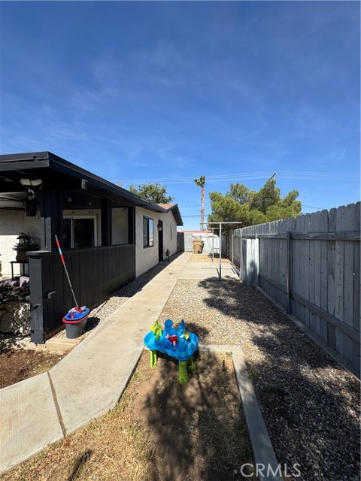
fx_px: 195
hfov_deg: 85.7
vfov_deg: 102.1
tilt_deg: -1.7
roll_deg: -0.4
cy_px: 240
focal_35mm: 14
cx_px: 180
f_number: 2.2
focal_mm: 2.22
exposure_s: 1/2342
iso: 50
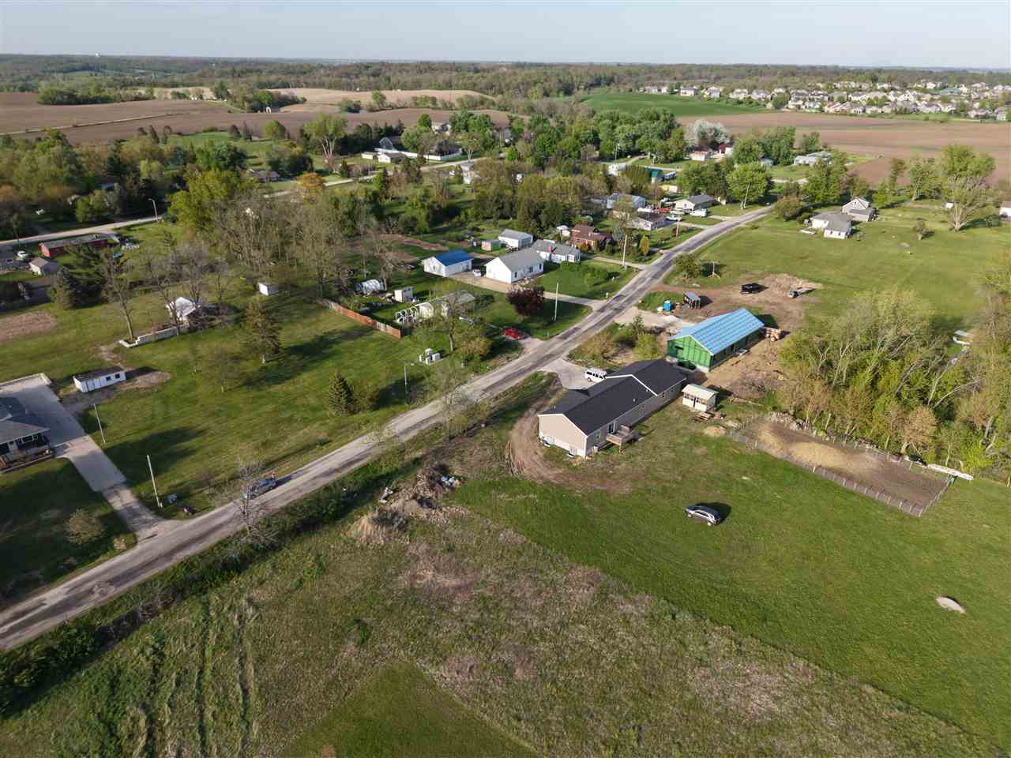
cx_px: 506
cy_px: 379
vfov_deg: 56.8
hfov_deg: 71.6
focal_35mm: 24
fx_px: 701
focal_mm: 8.67
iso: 160
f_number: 1.8
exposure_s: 1/320
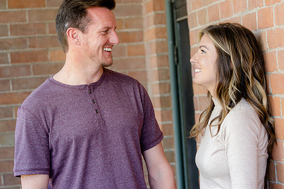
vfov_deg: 10.3
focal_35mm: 133
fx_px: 1049
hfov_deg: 15.4
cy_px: 89
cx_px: 192
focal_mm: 97
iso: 500
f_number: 4
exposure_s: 1/250
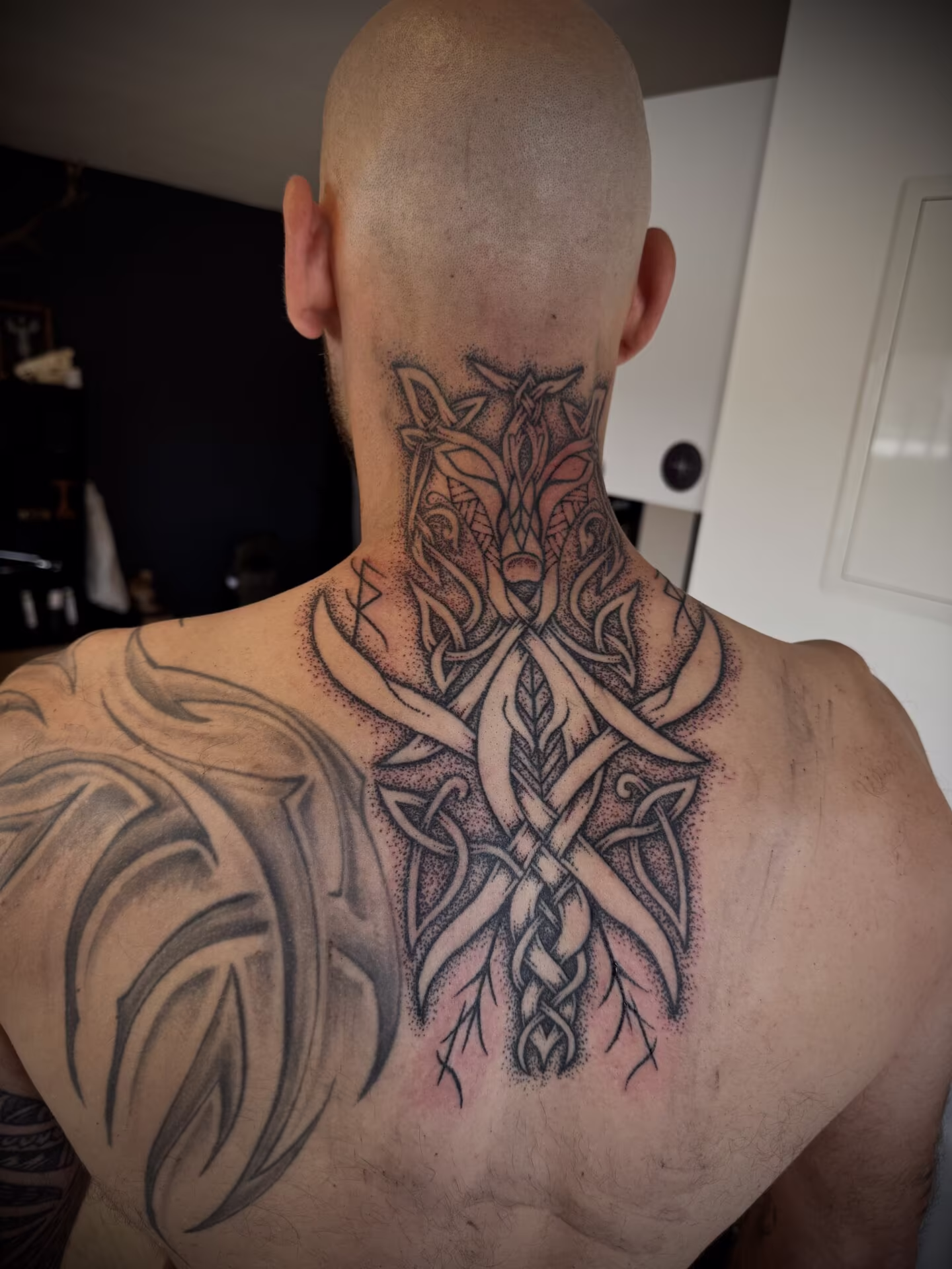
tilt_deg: -12.9
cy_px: 634
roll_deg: -6.1
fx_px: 880
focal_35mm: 24
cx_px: 476
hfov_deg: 56.8
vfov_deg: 71.6
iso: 64
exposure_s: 1/121
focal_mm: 6.76
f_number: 1.78
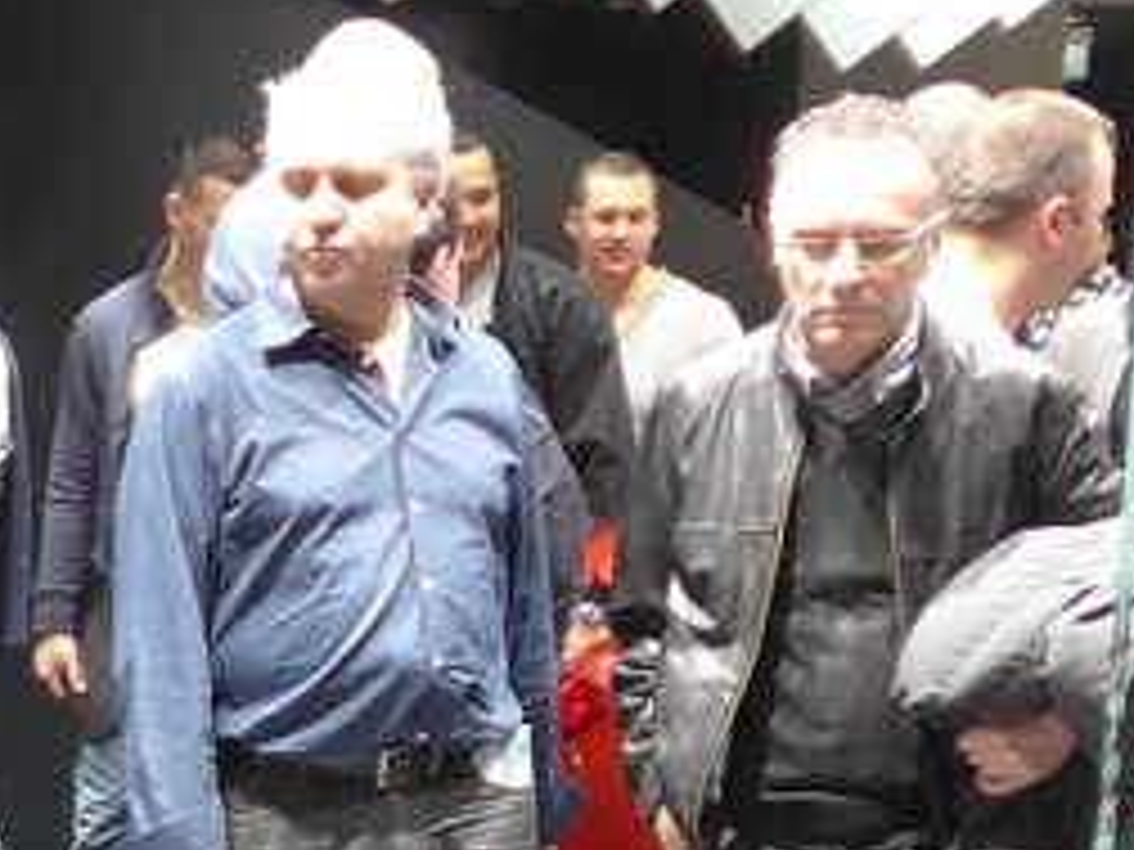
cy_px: 1534
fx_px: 5307
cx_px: -846
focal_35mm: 162
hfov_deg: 11.4
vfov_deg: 8.8
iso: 250
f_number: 2.3
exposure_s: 1/60
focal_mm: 7
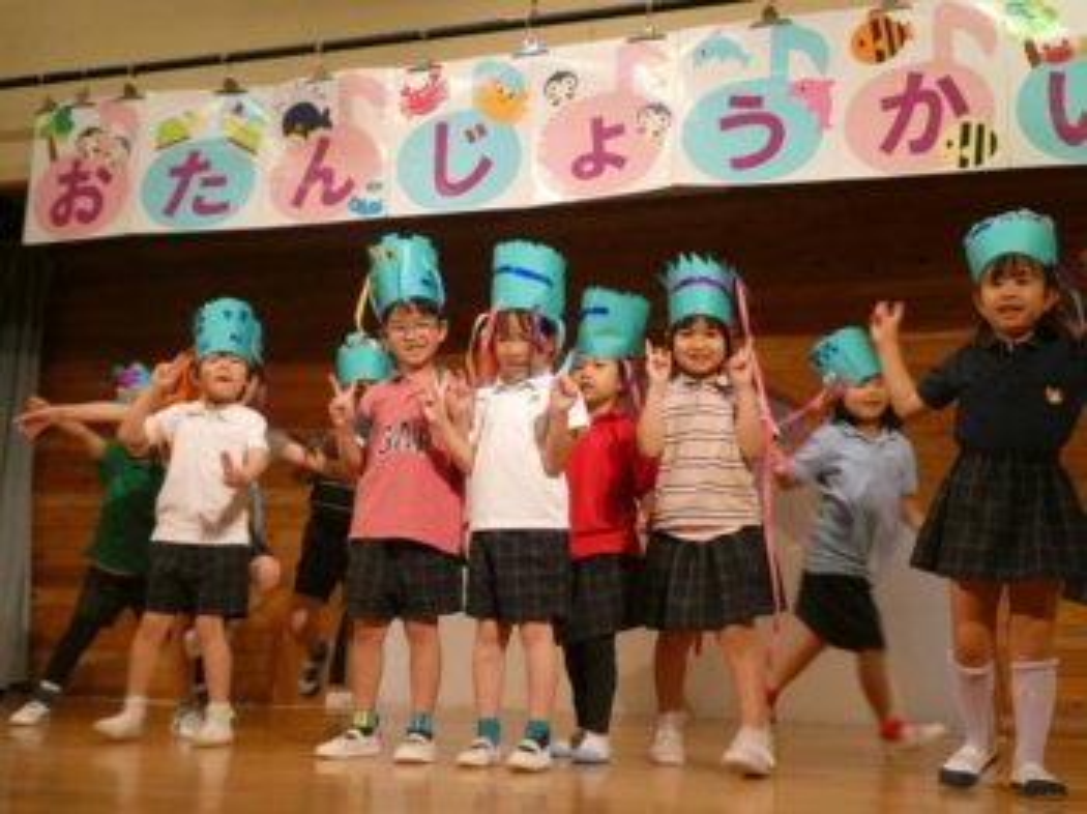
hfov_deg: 43.0
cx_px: 544
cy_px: 407
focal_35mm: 44
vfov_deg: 32.8
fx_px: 1381
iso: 640
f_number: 3.9
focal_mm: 7.8
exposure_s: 1/80
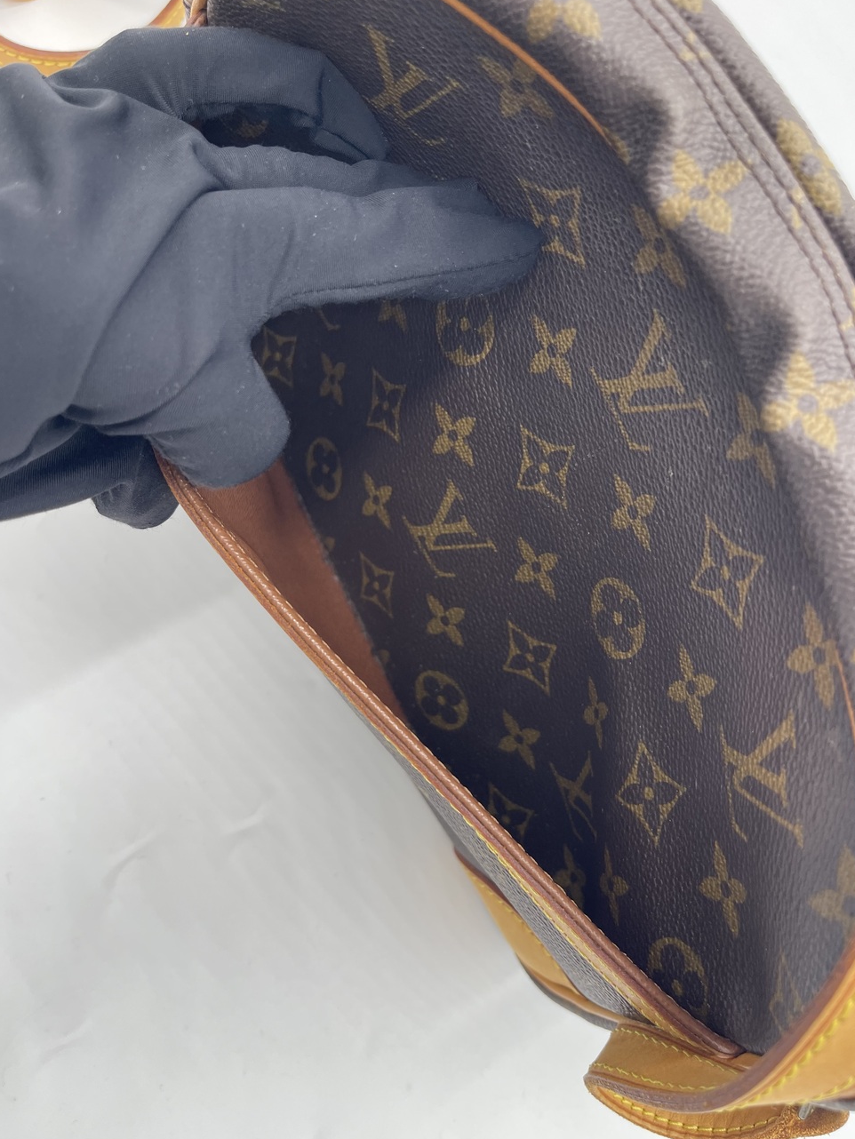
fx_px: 856
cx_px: 439
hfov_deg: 53.1
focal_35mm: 26
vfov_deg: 67.3
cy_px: 558
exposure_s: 1/100
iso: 40
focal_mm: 5.1
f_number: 1.6
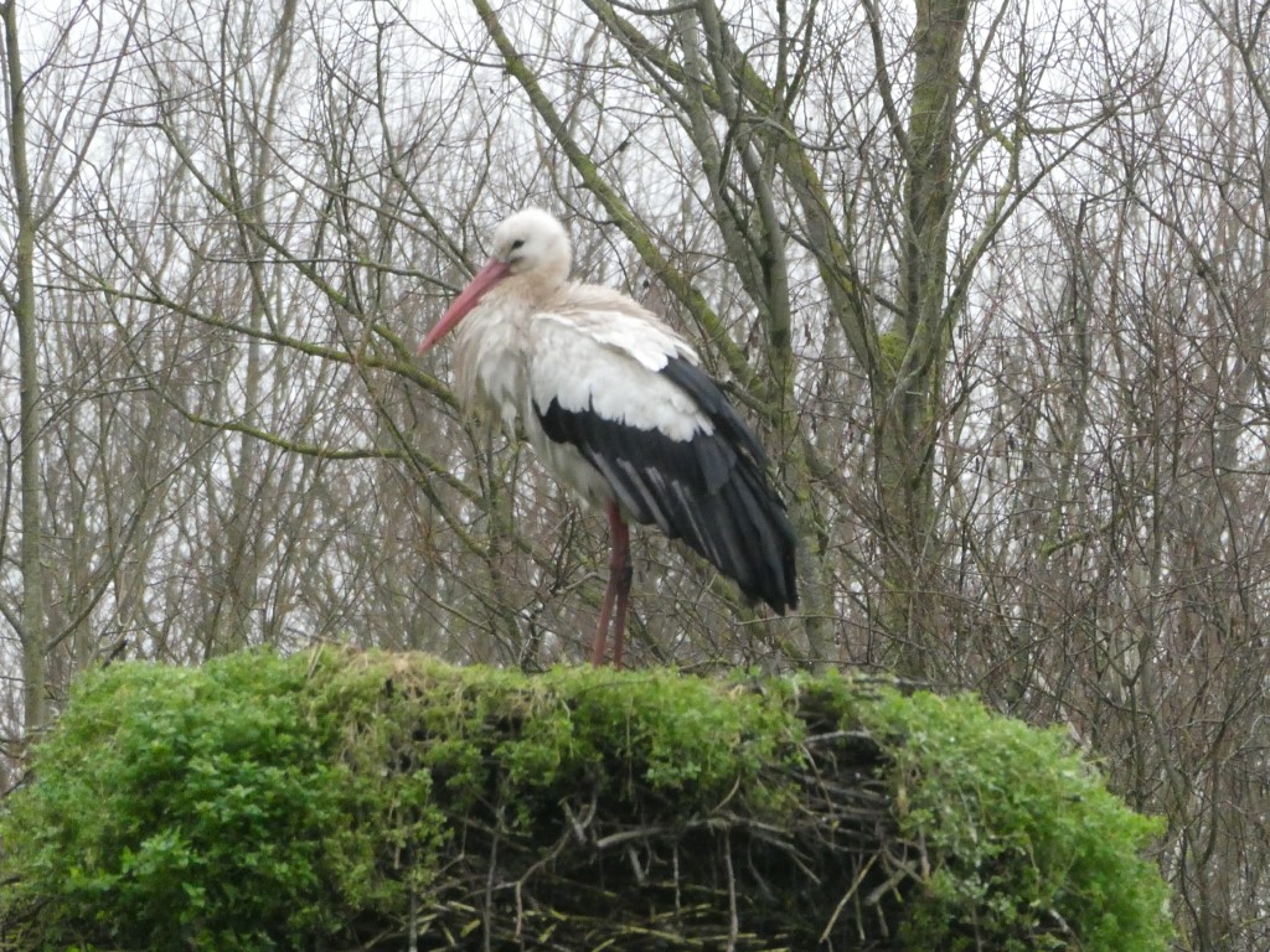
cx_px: 635
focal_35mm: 773
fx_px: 28360
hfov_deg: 2.6
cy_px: 476
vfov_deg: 1.9
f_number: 6.4
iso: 1250
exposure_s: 1/80
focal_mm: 129
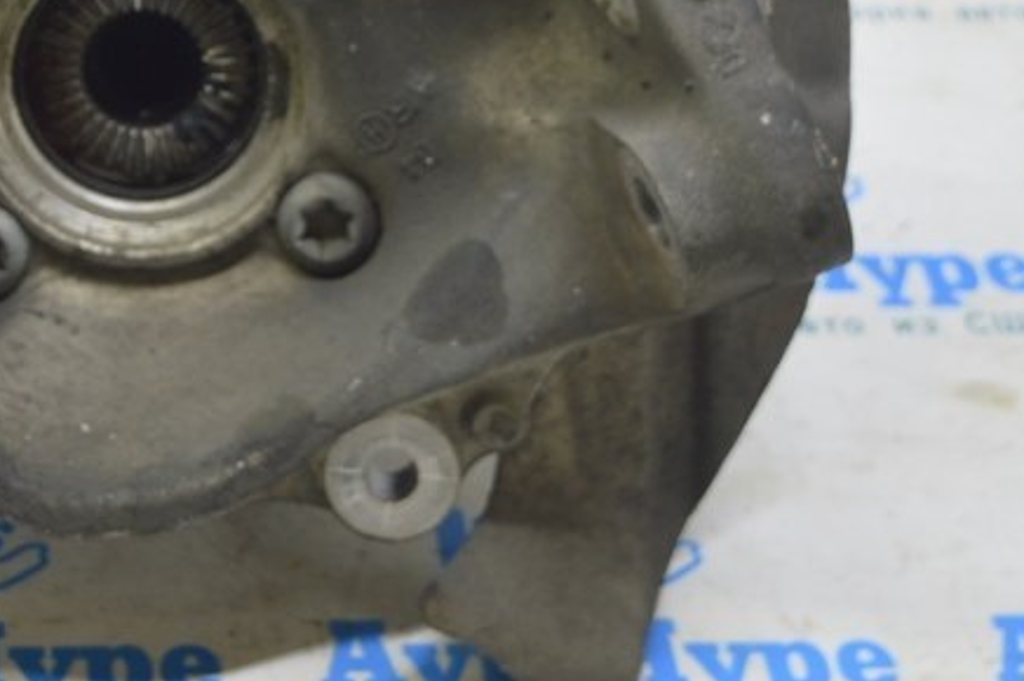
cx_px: -14
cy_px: 55
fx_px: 2904
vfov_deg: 13.3
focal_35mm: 102
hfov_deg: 19.4
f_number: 5.6
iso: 400
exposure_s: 1/20
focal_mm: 29
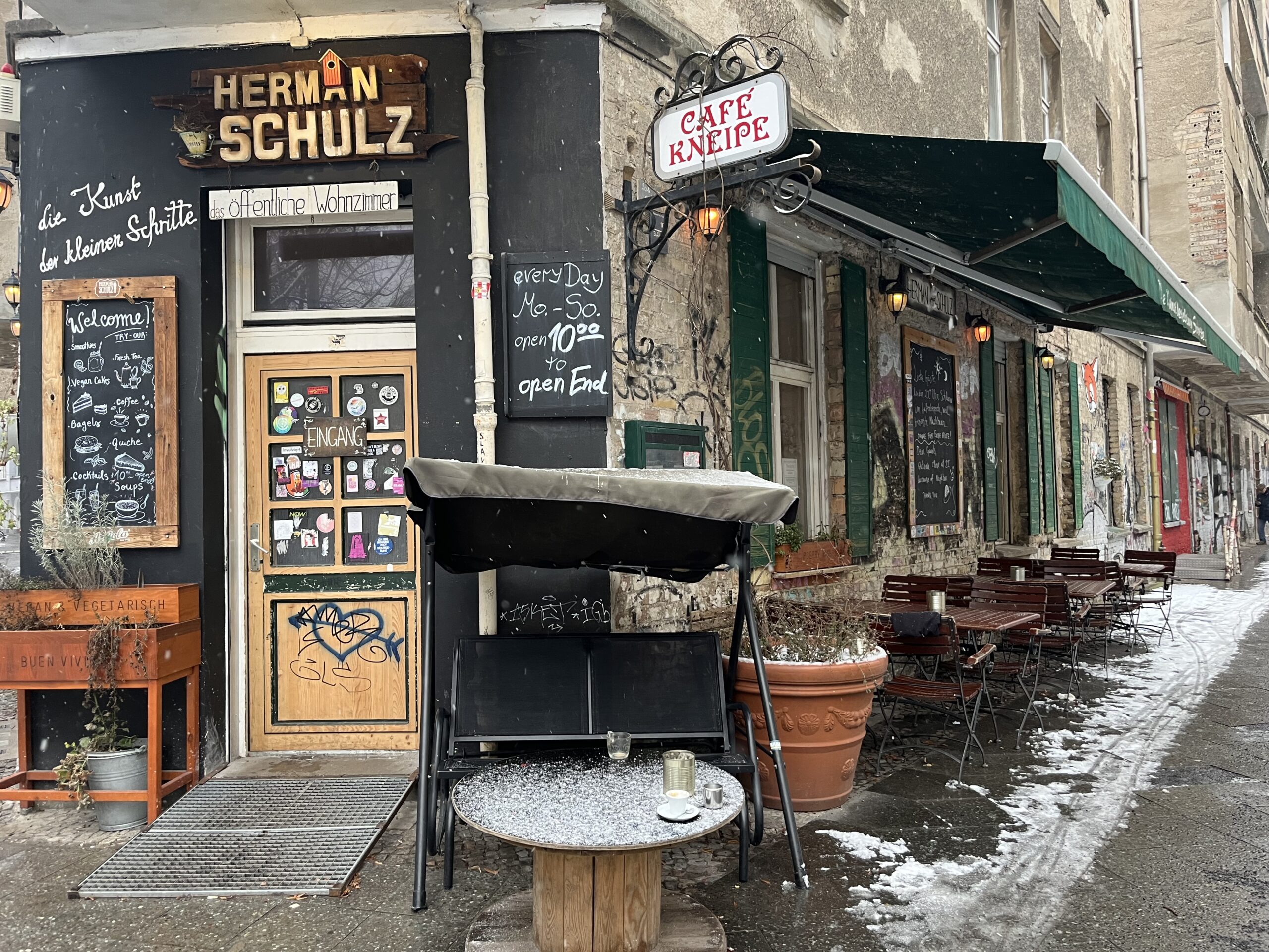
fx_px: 953
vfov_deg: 53.1
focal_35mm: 26
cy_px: 476
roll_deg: +0.8
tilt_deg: +0.9
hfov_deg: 67.3
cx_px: 634
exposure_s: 1/83
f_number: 1.6
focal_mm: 5.1
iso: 125
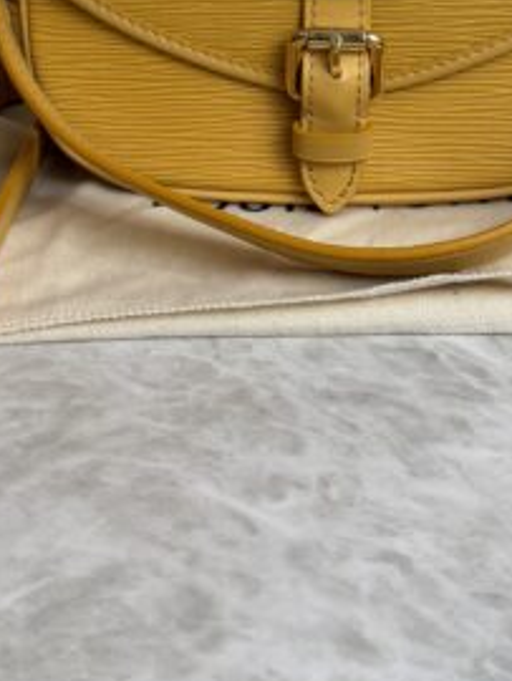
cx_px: 282
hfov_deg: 20.7
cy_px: -8
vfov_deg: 25.9
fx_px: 1398
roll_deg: +0.4
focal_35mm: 71
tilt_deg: -18.8
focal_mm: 6.76
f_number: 1.78
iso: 64
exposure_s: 1/180
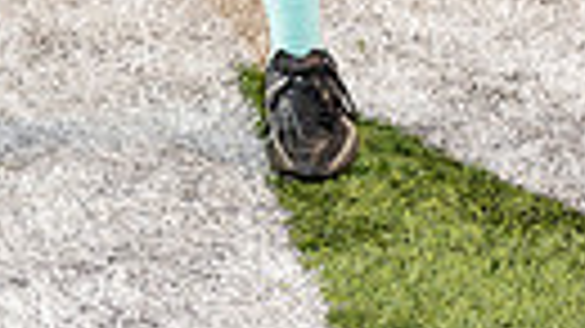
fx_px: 3039
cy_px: -625
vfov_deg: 5.8
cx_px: 176
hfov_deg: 11.0
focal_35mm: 196
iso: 800
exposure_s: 1/250
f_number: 5.6
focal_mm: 54
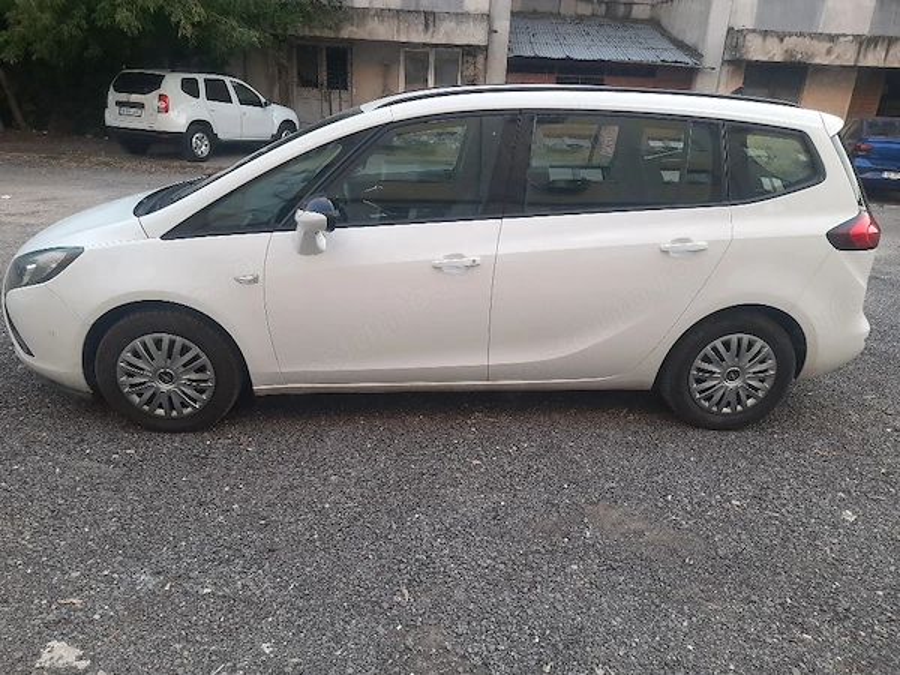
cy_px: 338
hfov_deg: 69.4
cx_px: 450
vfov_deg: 54.9
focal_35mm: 25
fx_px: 650
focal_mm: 4.6
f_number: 2
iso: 32
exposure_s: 1/50
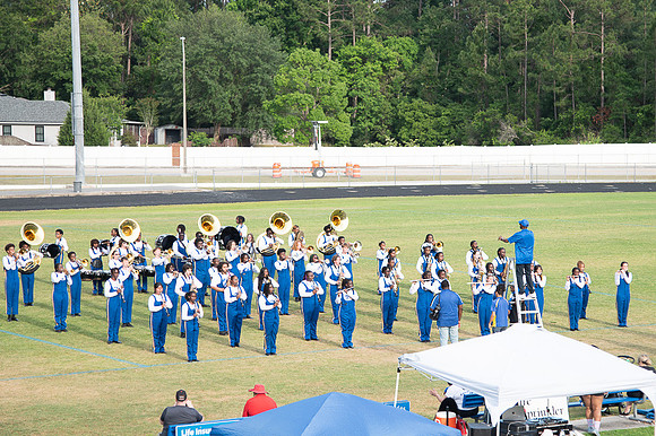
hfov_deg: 16.8
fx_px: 2225
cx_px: 382
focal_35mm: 122
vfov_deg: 11.2
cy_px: 225
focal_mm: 85
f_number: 4
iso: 100
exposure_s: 1/200
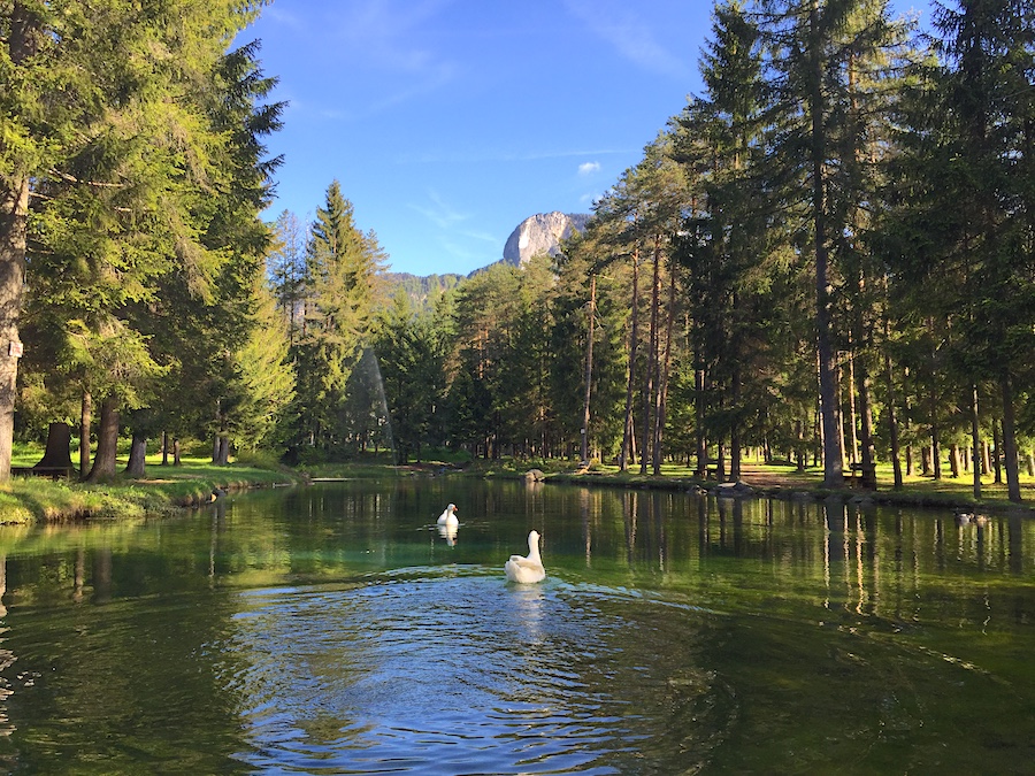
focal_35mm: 29
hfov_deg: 61.7
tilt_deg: +4.2
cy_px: 388
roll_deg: -1.1
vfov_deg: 48.2
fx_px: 867
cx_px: 518
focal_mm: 4.15
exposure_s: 1/421
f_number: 2.2
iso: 32
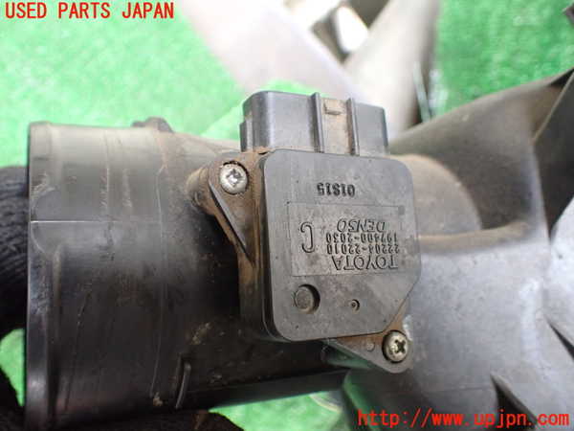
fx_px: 497
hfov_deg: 60.0
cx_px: 287
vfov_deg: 46.8
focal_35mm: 30
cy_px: 216
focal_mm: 5.4
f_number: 2.3
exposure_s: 1/50
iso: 800
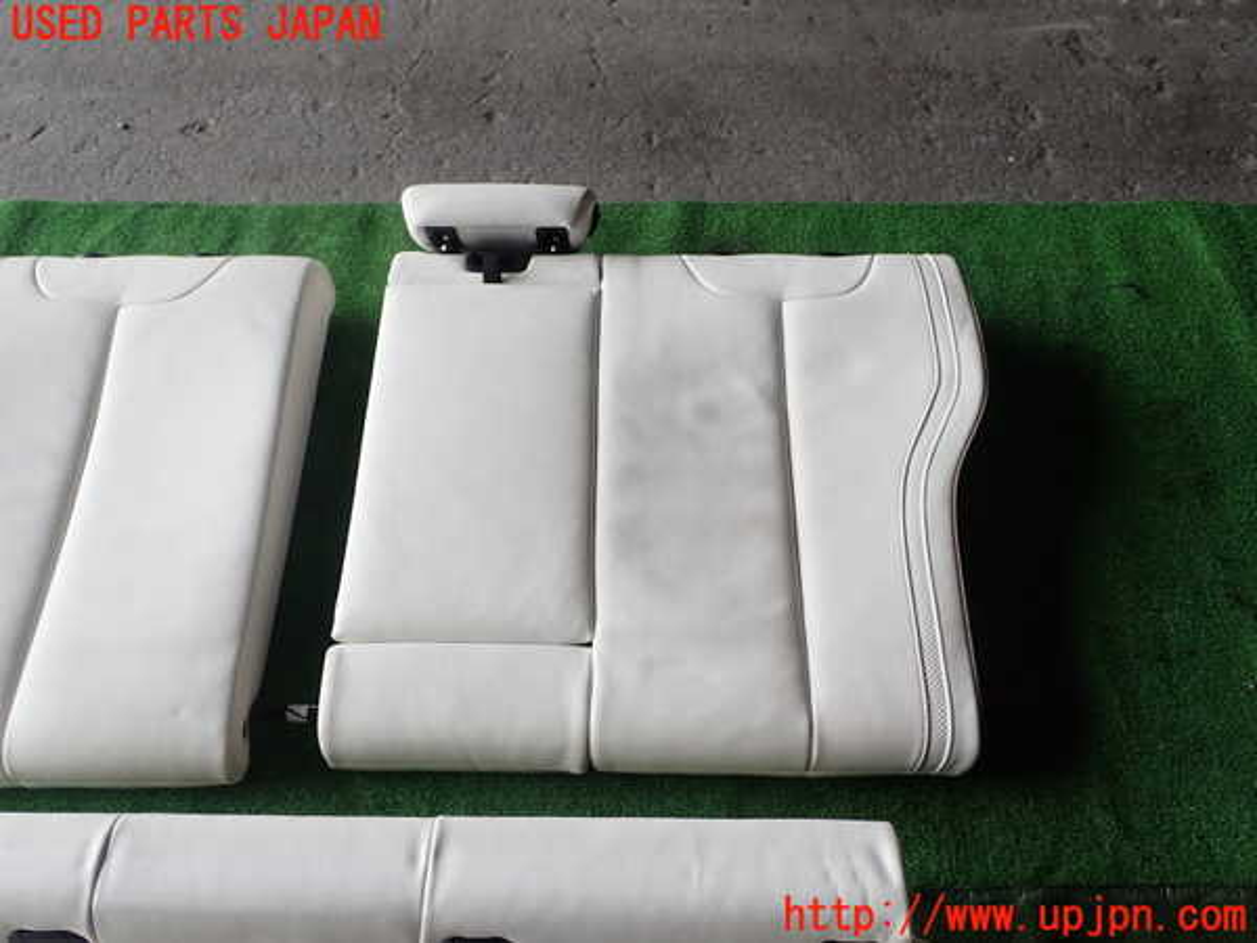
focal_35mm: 30
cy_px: 472
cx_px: 628
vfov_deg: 46.8
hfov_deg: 60.0
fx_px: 1089
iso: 100
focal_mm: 5.4
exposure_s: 1/200
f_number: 3.2
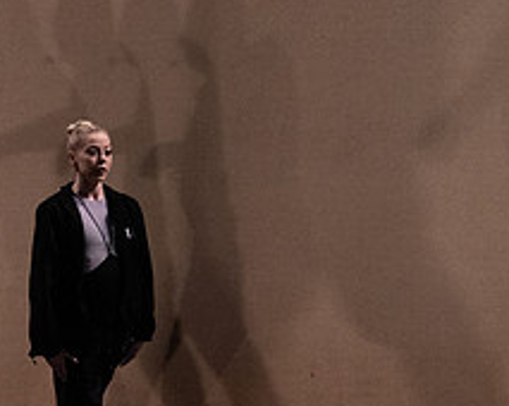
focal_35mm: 466
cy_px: 140
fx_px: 7014
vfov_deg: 3.3
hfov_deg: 4.2
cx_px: 29
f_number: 6.3
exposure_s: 1/500
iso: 12800
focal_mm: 182
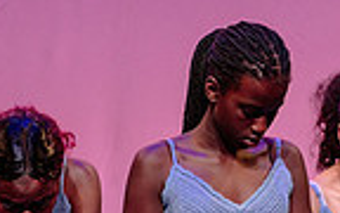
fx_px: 8784
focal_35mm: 948
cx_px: 163
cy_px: 448
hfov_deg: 2.2
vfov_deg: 1.4
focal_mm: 200
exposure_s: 1/500
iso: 1250
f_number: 2.8
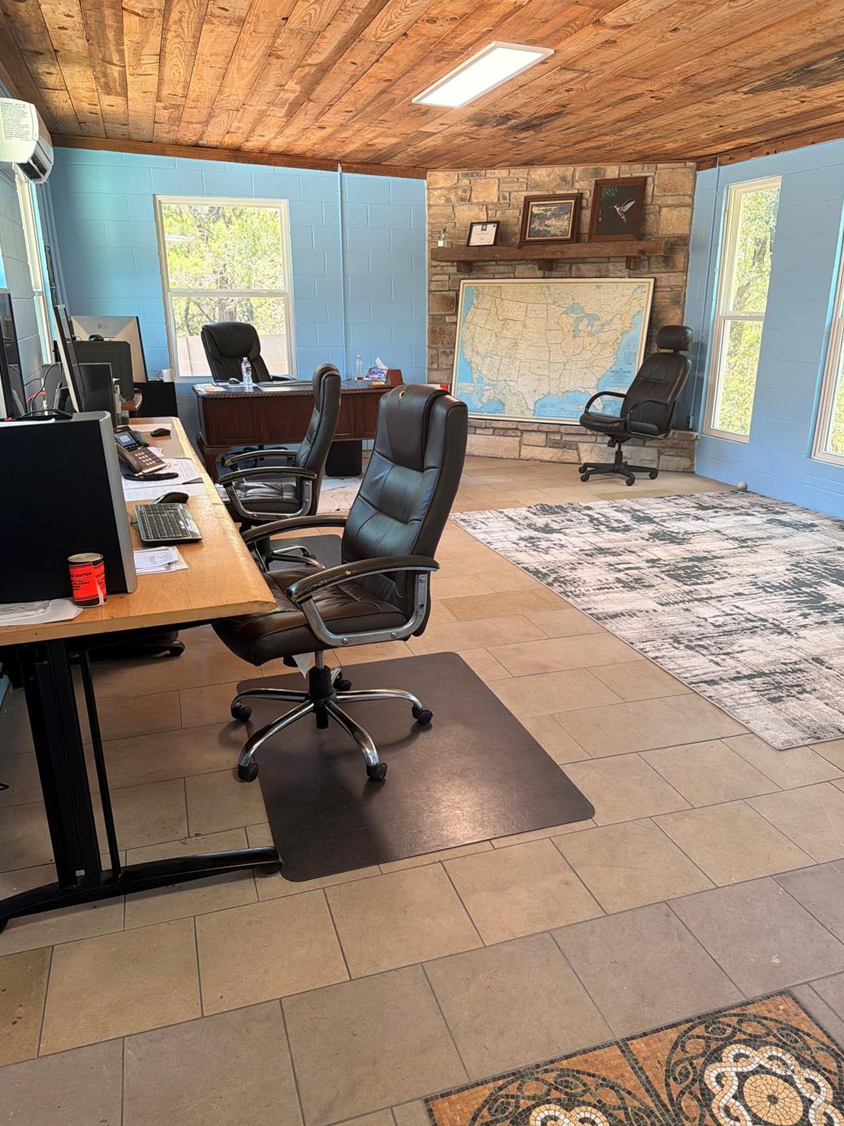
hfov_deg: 54.9
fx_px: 813
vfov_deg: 69.4
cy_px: 584
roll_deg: -0.9
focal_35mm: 25
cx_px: 424
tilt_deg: -20.1
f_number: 1.78
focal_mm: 6.76
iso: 125
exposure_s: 1/60
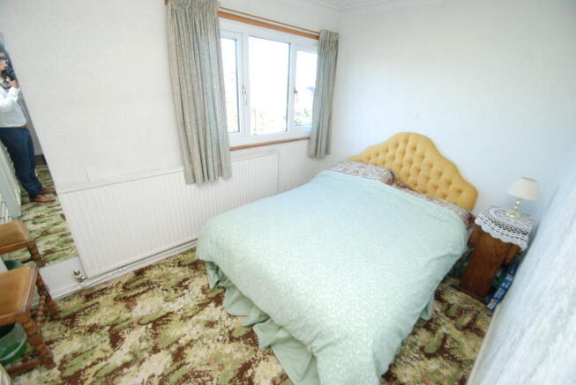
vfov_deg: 77.5
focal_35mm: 15
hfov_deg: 100.3
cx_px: 288
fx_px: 240
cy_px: 192
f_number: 4
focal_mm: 10
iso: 200
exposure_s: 1/60
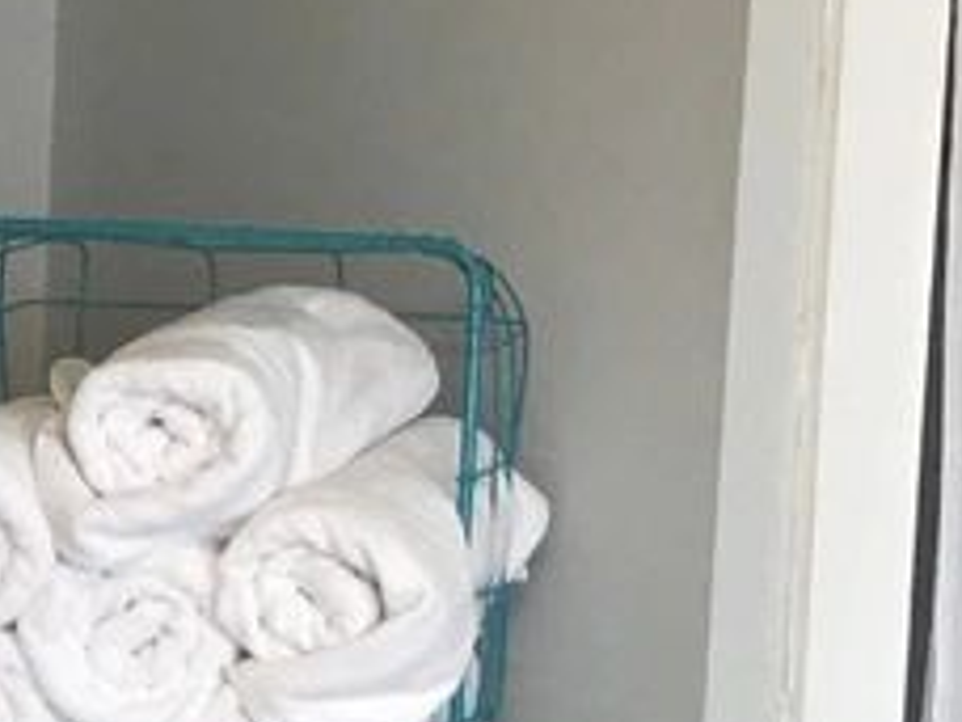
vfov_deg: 8.0
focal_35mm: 183
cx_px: -692
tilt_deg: -8.8
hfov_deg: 10.3
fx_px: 5086
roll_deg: -0.8
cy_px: 904
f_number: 2.2
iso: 25
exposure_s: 1/15
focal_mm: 4.15
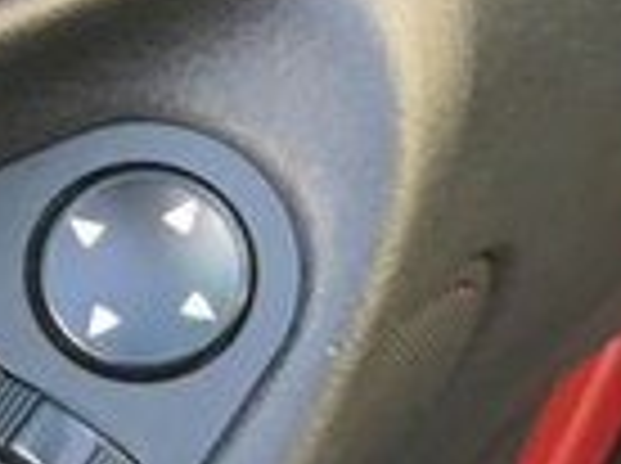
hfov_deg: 12.5
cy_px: 435
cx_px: -630
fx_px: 2489
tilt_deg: -39.4
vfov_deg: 10.6
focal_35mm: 139
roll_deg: -3.9
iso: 40
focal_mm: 4.15
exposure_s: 1/33
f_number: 2.2
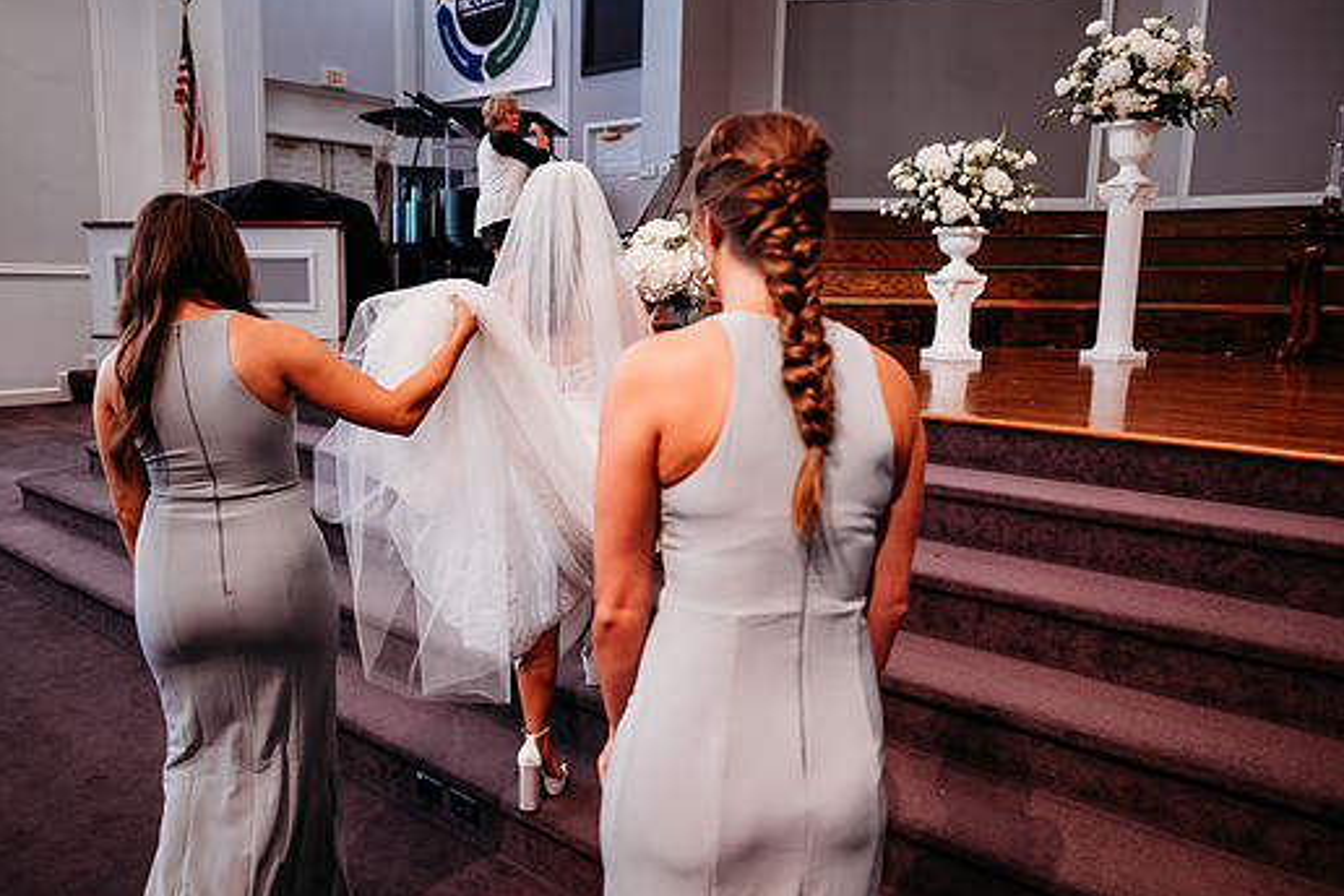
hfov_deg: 67.3
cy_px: 449
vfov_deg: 47.9
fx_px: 1008
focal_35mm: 27
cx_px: 623
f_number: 2.5
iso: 640
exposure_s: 1/160
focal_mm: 24
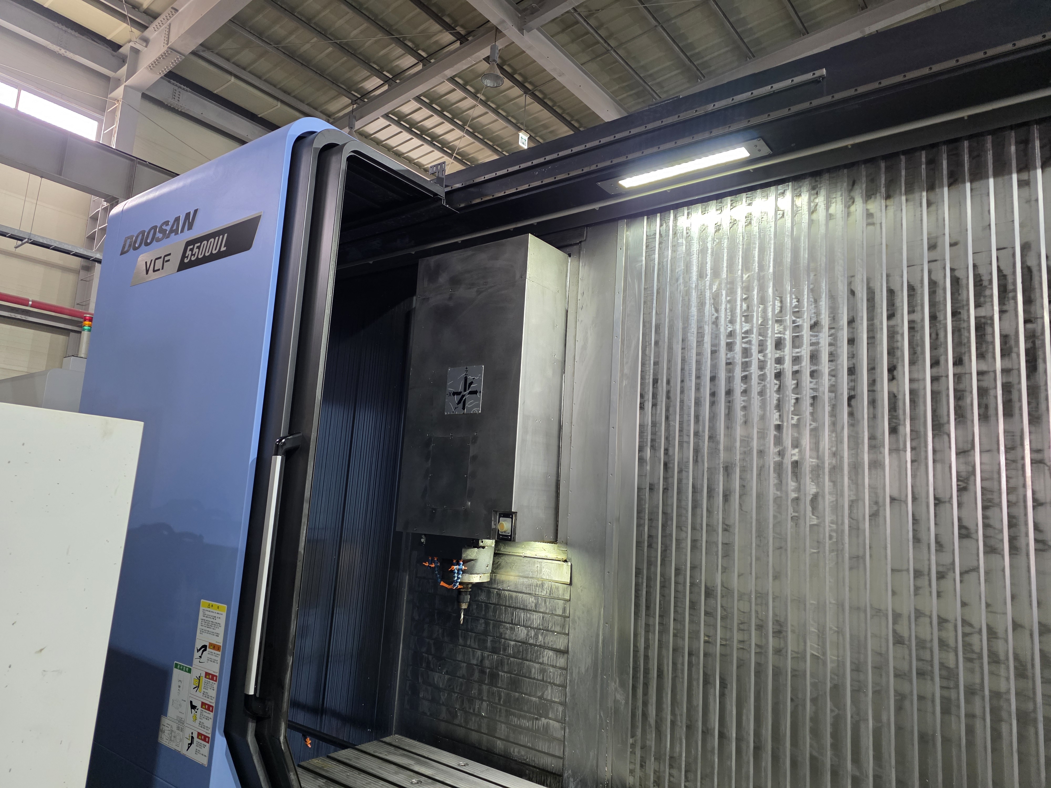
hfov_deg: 73.9
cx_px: 526
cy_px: 394
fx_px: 698
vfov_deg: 58.9
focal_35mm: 23
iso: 500
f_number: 1.7
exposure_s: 1/120
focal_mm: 6.3
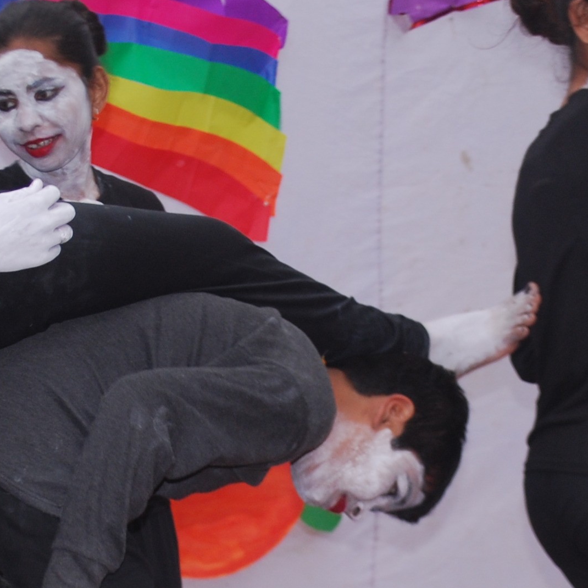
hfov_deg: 11.1
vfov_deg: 11.1
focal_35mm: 157
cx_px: 239
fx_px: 3017
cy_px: 453
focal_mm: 34
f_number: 6.3
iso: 200
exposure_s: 1/125
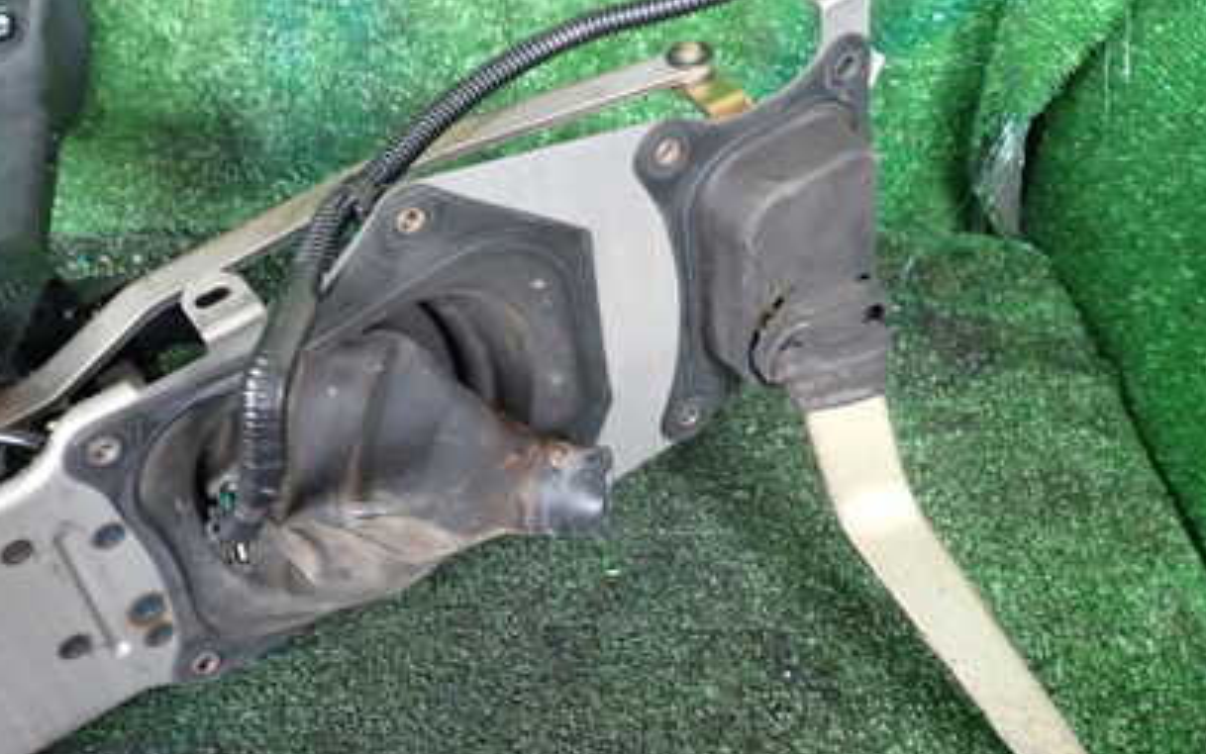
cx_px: 398
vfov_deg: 27.4
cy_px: 306
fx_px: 1545
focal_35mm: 47
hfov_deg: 42.0
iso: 250
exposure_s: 1/30
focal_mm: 5.4
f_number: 2.3
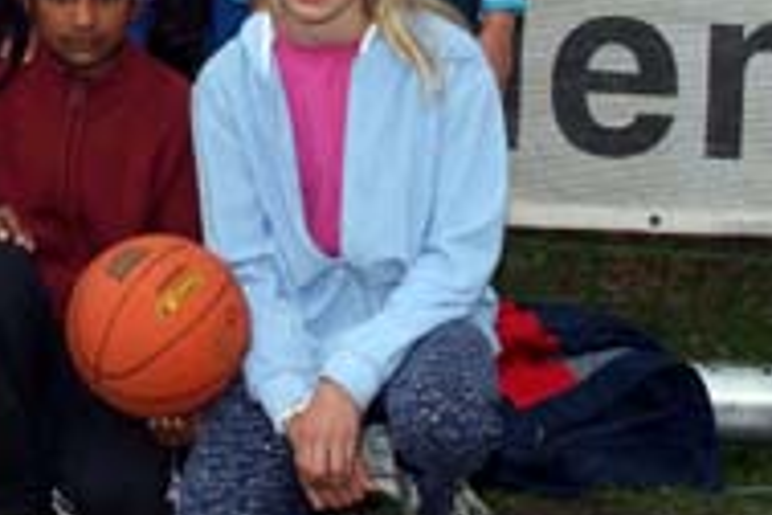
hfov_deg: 19.5
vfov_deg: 12.9
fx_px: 2251
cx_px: 355
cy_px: -16
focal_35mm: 105
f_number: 16
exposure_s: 1/125
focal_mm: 29
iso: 400
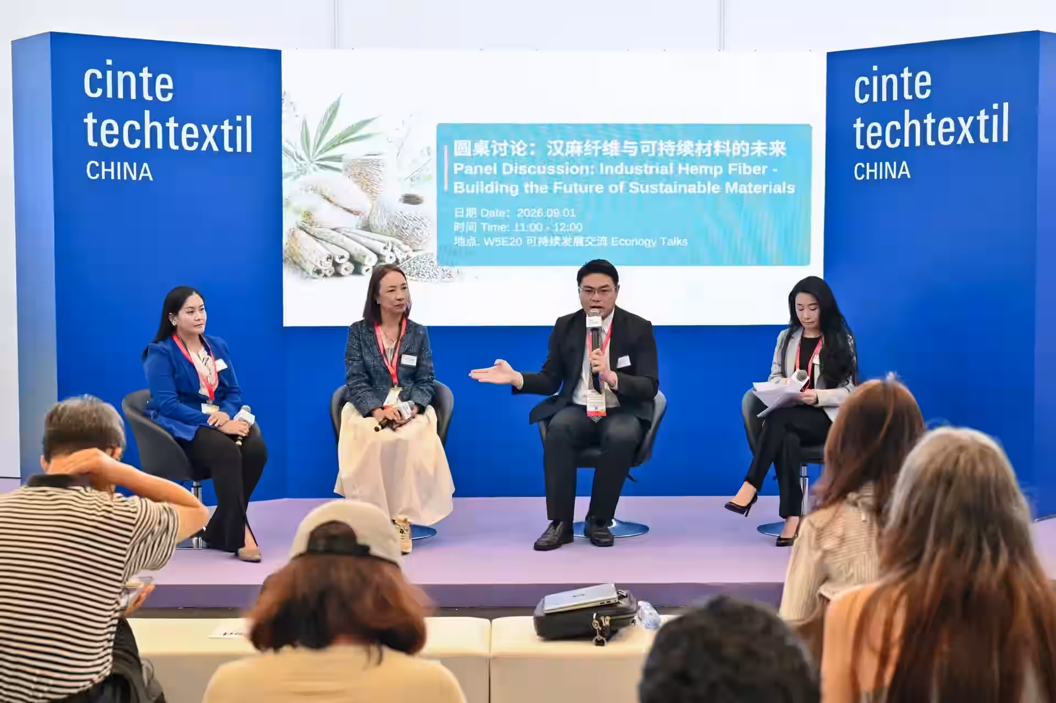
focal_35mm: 52
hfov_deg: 38.2
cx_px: 528
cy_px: 352
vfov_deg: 26.0
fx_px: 1524
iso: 1600
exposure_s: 1/161
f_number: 4
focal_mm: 52
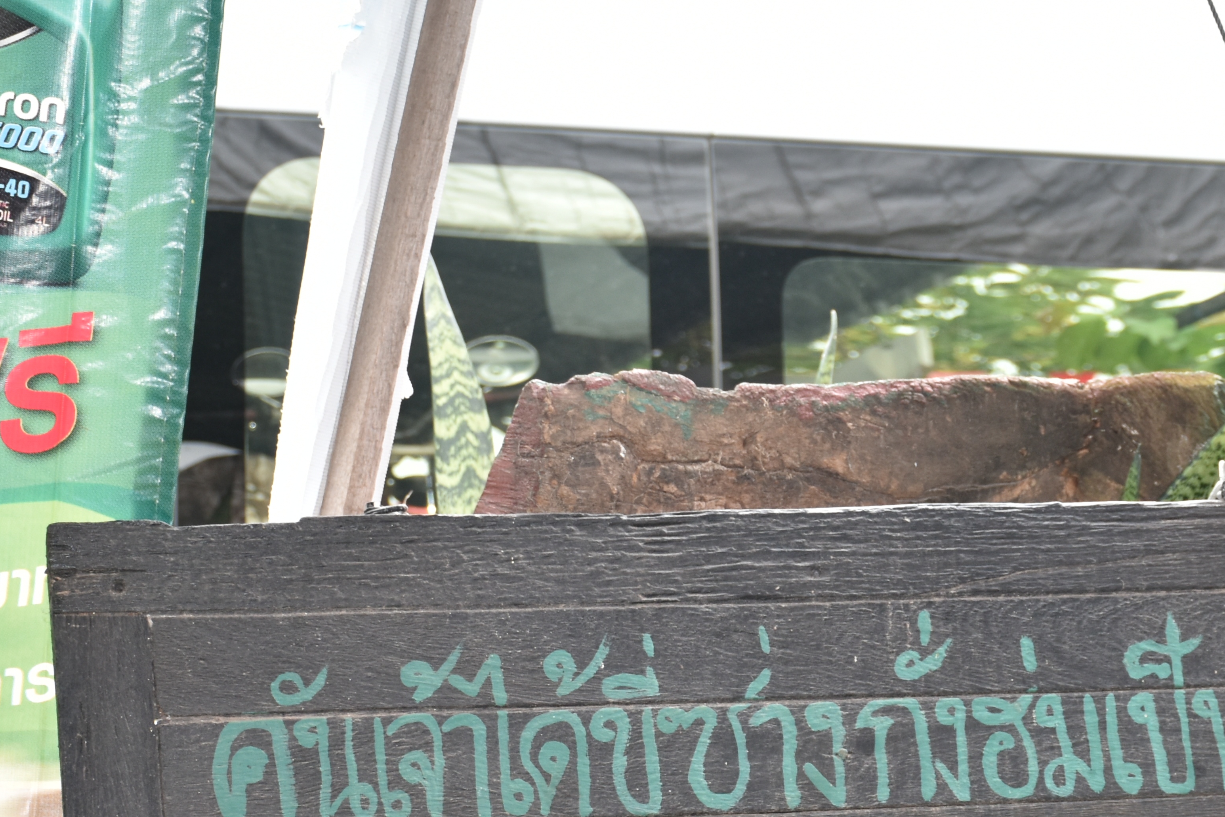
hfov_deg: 15.5
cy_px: 540
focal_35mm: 131
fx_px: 4457
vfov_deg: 10.5
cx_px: 1009
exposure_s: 1/125
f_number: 5.6
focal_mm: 45
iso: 250
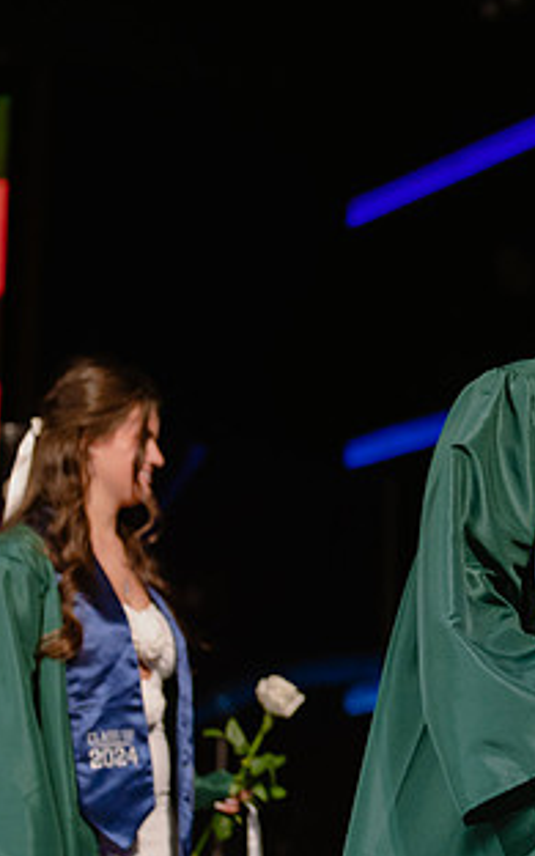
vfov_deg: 18.8
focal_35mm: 111
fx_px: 2589
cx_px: 664
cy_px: 508
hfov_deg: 11.5
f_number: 1.2
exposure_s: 1/320
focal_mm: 50
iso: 640
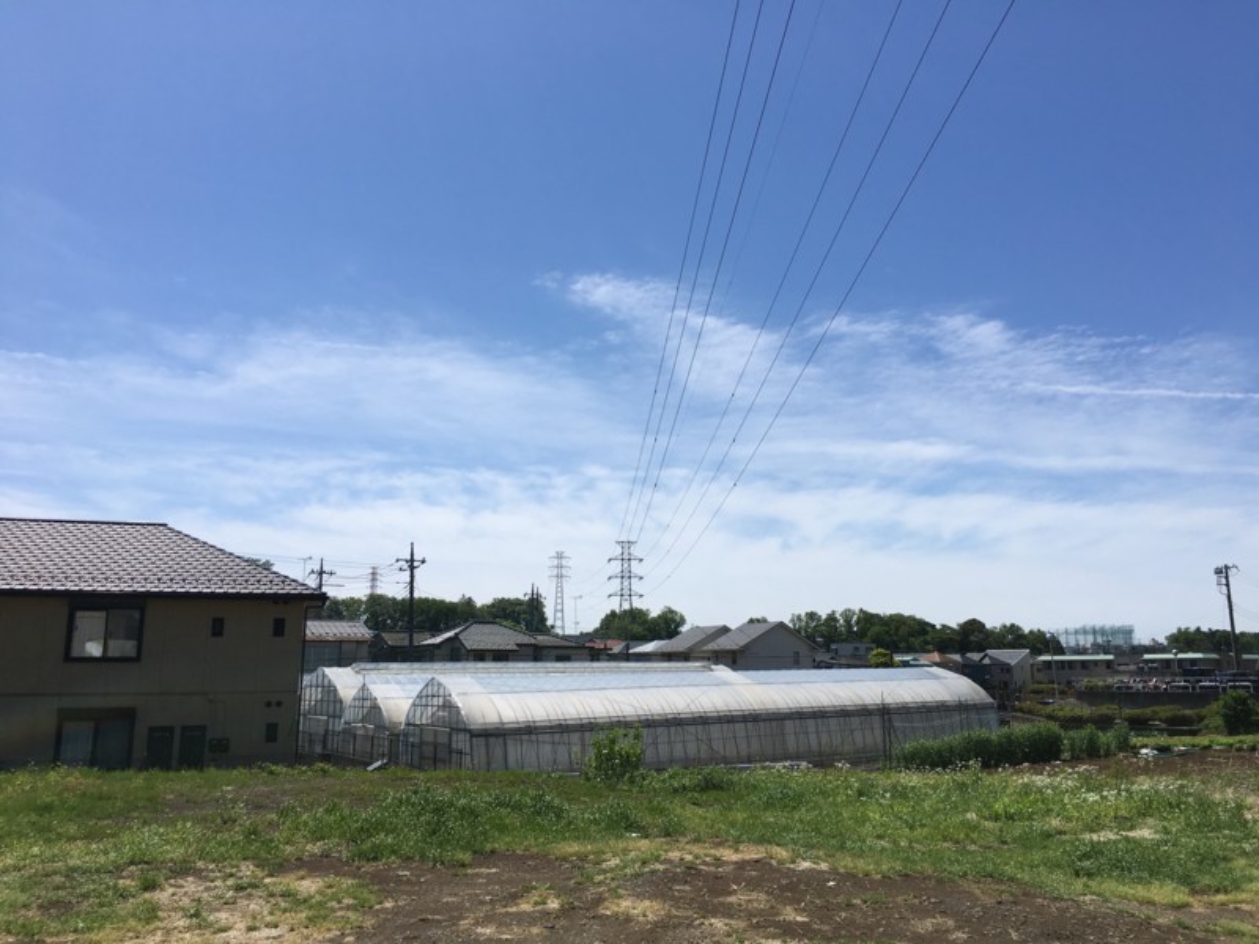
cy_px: 472
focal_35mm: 29
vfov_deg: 48.2
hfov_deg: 61.7
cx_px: 630
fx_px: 1055
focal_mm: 4.15
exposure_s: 1/3077
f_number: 2.2
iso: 25
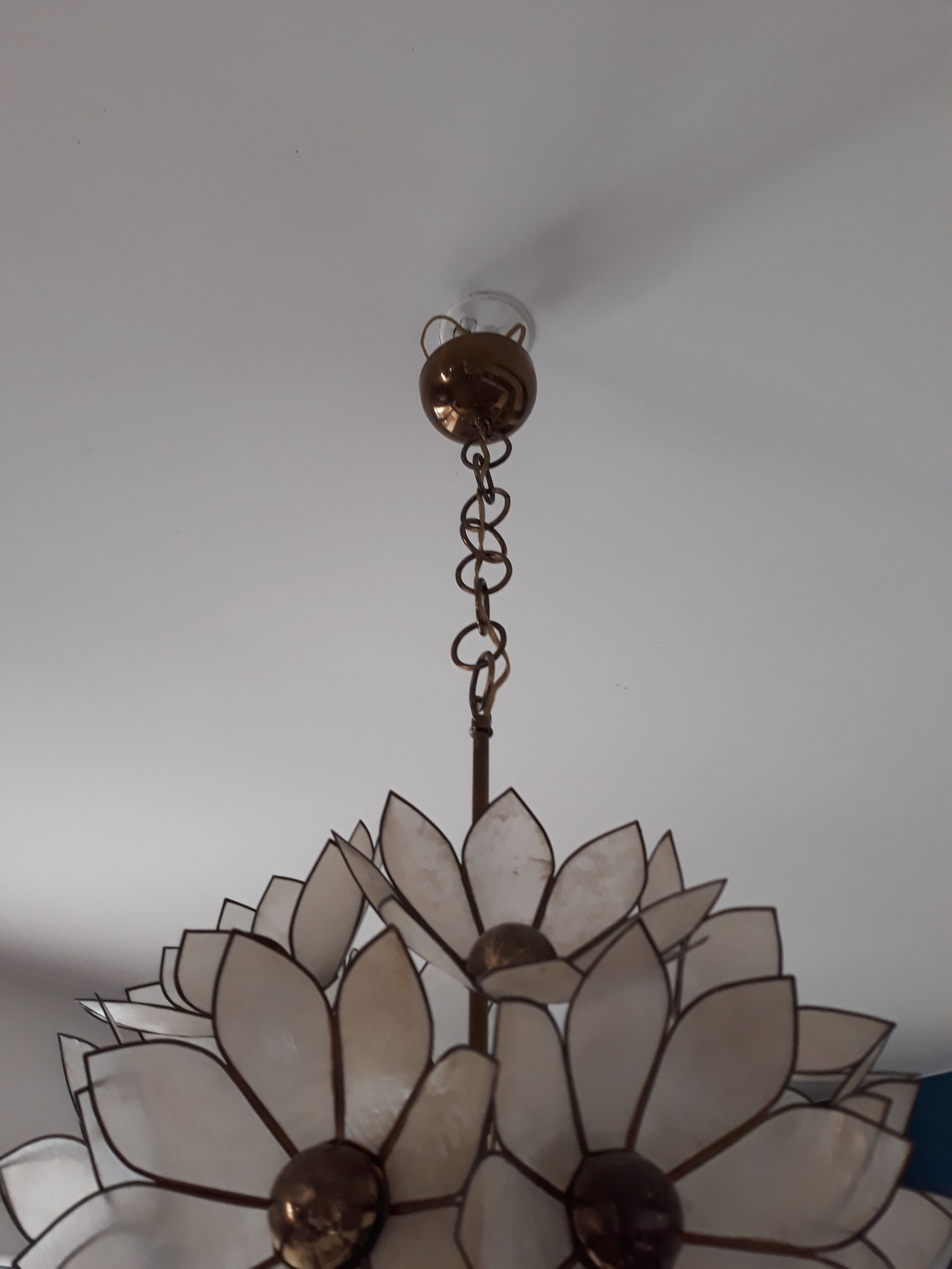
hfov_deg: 51.4
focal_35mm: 27
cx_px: 476
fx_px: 990
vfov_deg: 65.3
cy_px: 634
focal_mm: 3.71
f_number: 1.7
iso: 160
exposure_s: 1/50
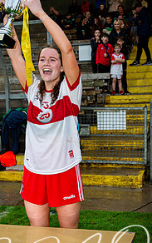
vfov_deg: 29.8
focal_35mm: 69
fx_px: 456
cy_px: 129
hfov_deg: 18.9
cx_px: 61
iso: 1600
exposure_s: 1/200
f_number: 3.5
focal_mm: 44
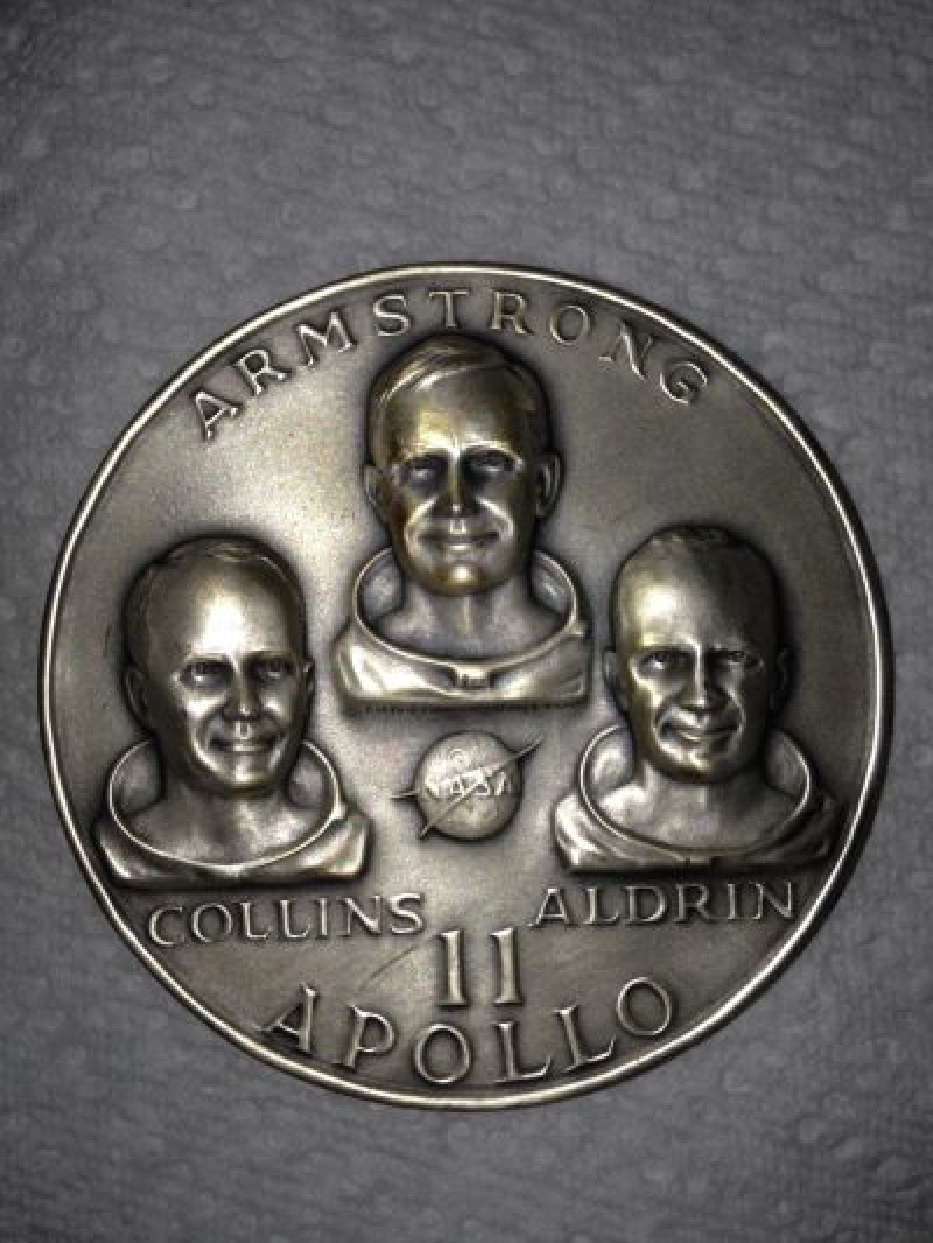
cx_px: 466
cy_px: 622
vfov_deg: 55.3
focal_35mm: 33
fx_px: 1185
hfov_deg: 43.0
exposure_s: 1/788
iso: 50
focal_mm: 4.12
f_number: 2.4
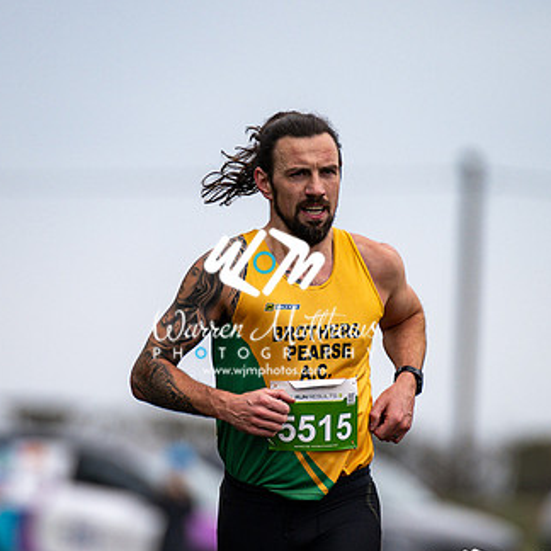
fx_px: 12336
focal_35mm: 685
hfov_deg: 2.6
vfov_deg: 2.6
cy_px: 299
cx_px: 264
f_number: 2.8
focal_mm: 300
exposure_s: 1/1600
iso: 320
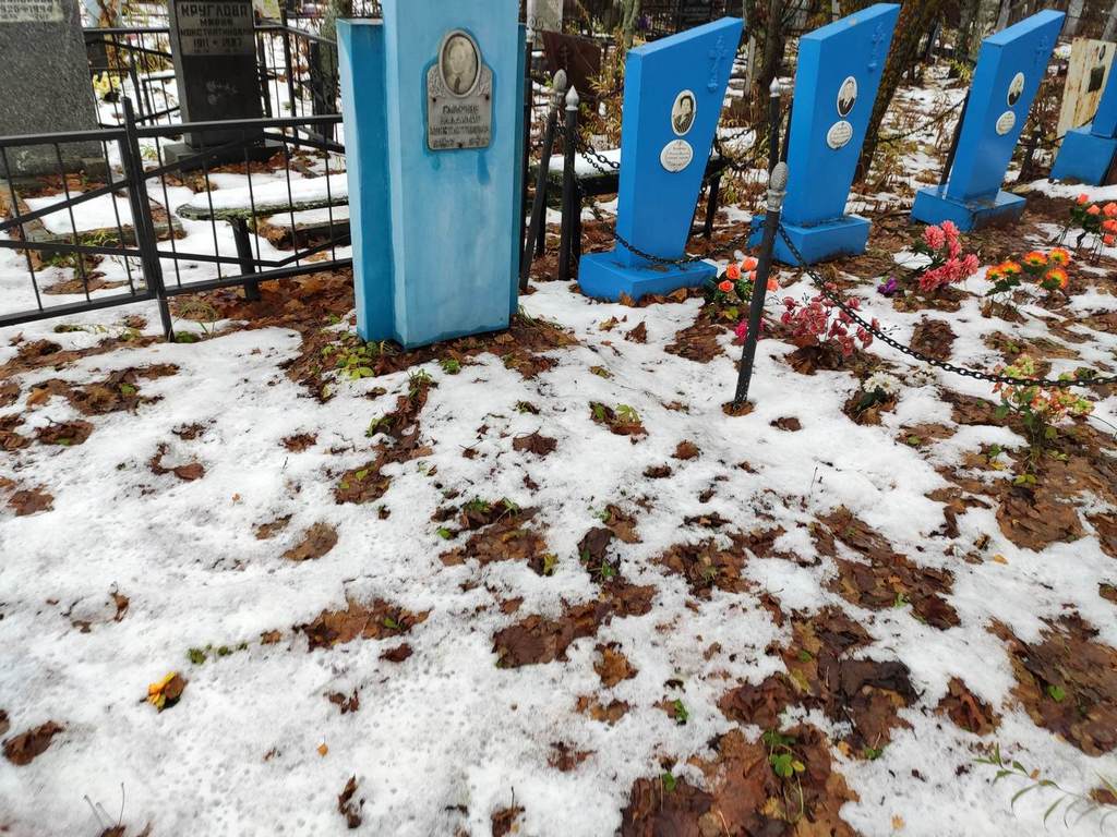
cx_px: 558
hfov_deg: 67.3
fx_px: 839
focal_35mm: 26
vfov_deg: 53.1
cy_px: 418
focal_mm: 4.77
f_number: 1.75
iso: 112
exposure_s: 1/129
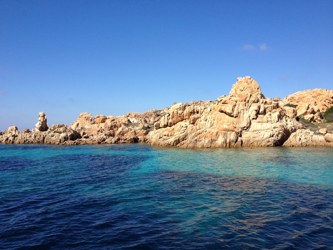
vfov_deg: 40.7
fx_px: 337
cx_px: 166
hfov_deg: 52.6
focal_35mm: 35
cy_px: 125
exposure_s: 1/1783
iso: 64
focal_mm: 4.28
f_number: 2.4
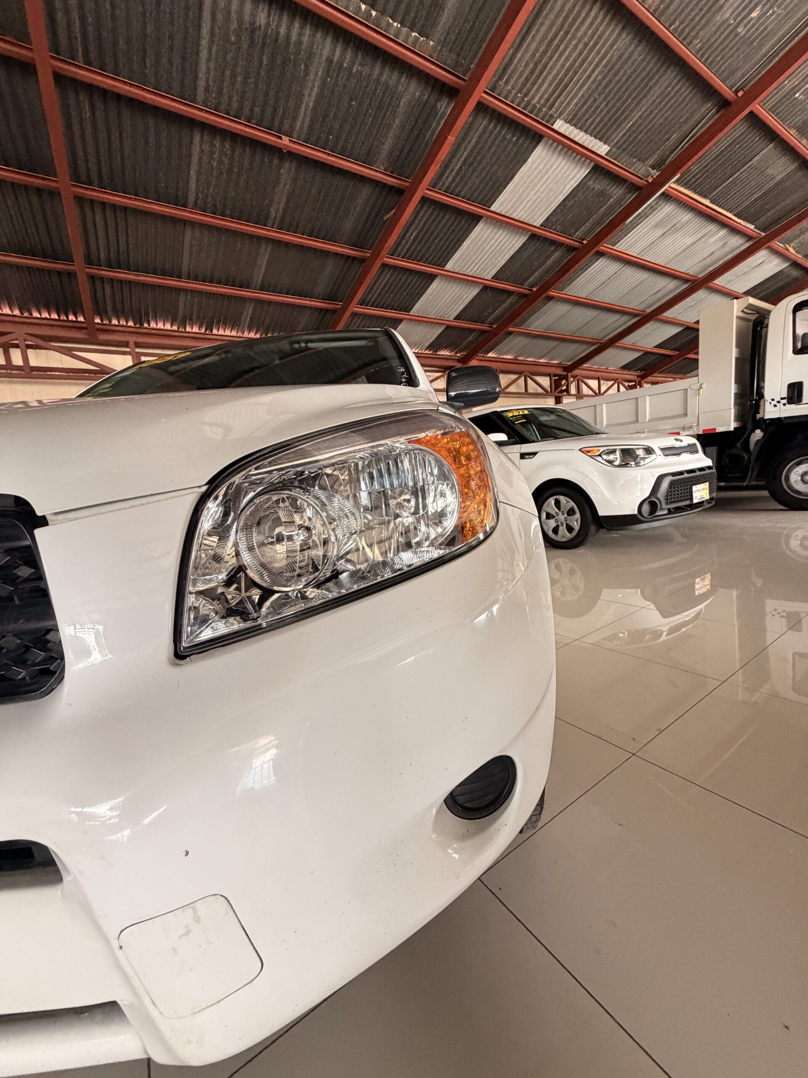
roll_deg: +6.3
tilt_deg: -8.2
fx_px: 436
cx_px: 404
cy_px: 539
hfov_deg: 85.7
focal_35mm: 14
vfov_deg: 102.1
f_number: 2.2
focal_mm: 2.22
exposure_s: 1/119
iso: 320
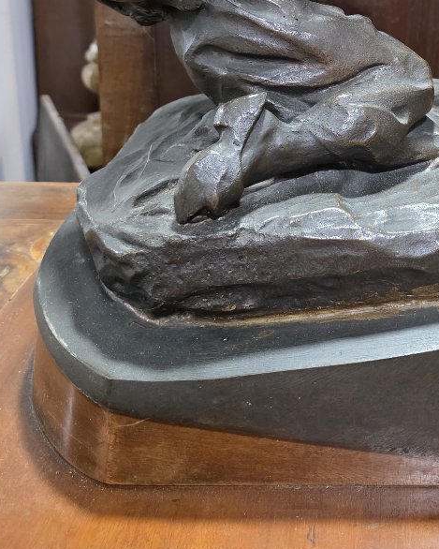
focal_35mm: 46
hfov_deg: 31.9
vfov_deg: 36.5
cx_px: 350
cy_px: 7
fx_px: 747
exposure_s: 1/100
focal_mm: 6.3
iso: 640
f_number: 1.7
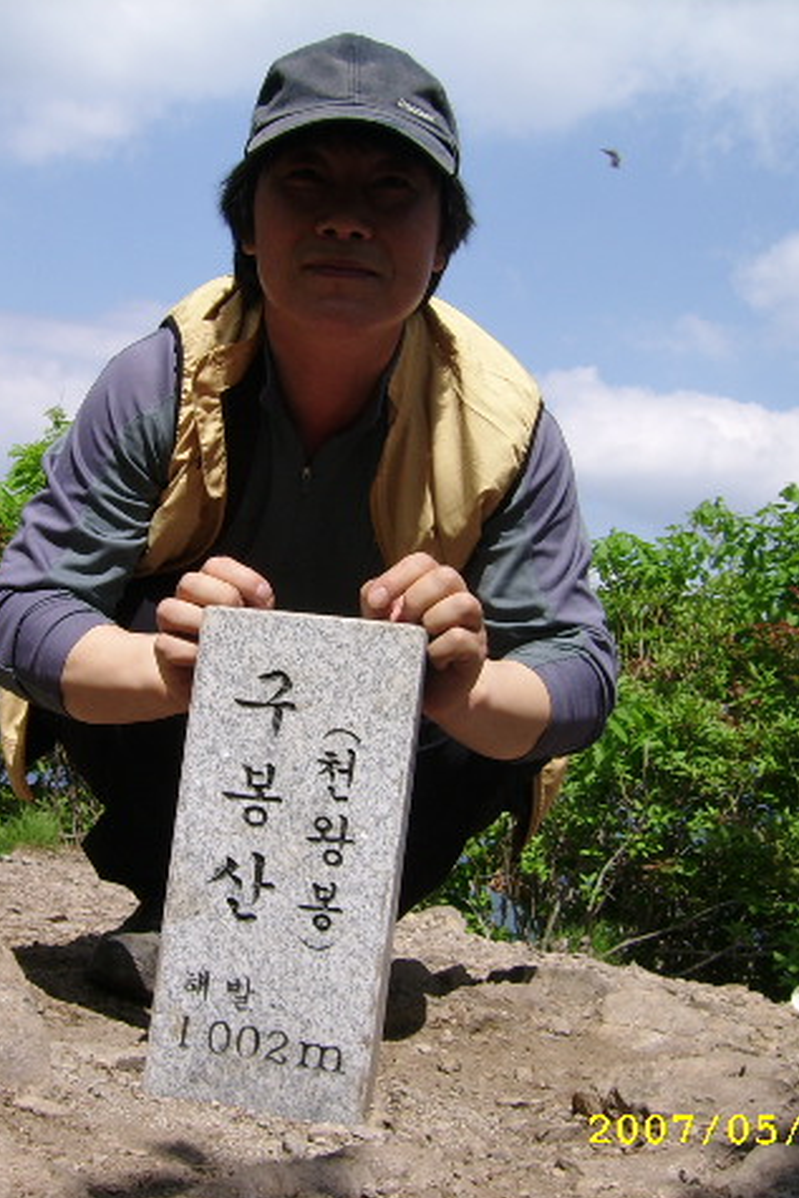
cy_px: 603
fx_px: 1630
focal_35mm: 49
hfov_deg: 27.4
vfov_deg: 40.3
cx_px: 295
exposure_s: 1/420
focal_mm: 5.95
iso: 50
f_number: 5.8
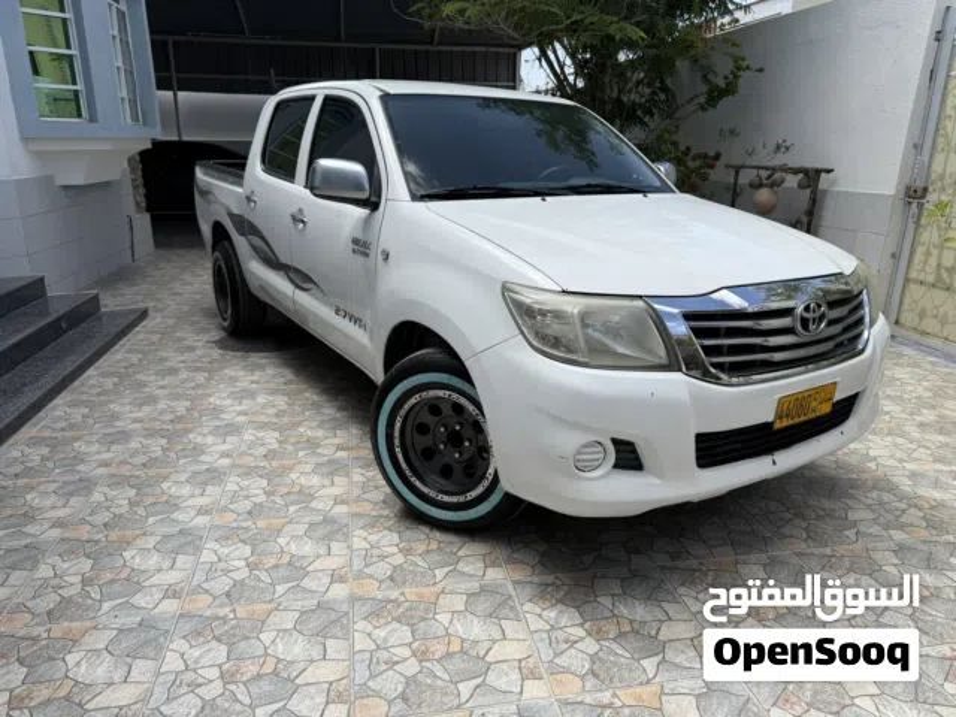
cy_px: 358
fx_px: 663
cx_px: 478
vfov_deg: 56.8
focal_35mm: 24
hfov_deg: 71.6
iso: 80
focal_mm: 6.76
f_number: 1.78
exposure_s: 1/3279
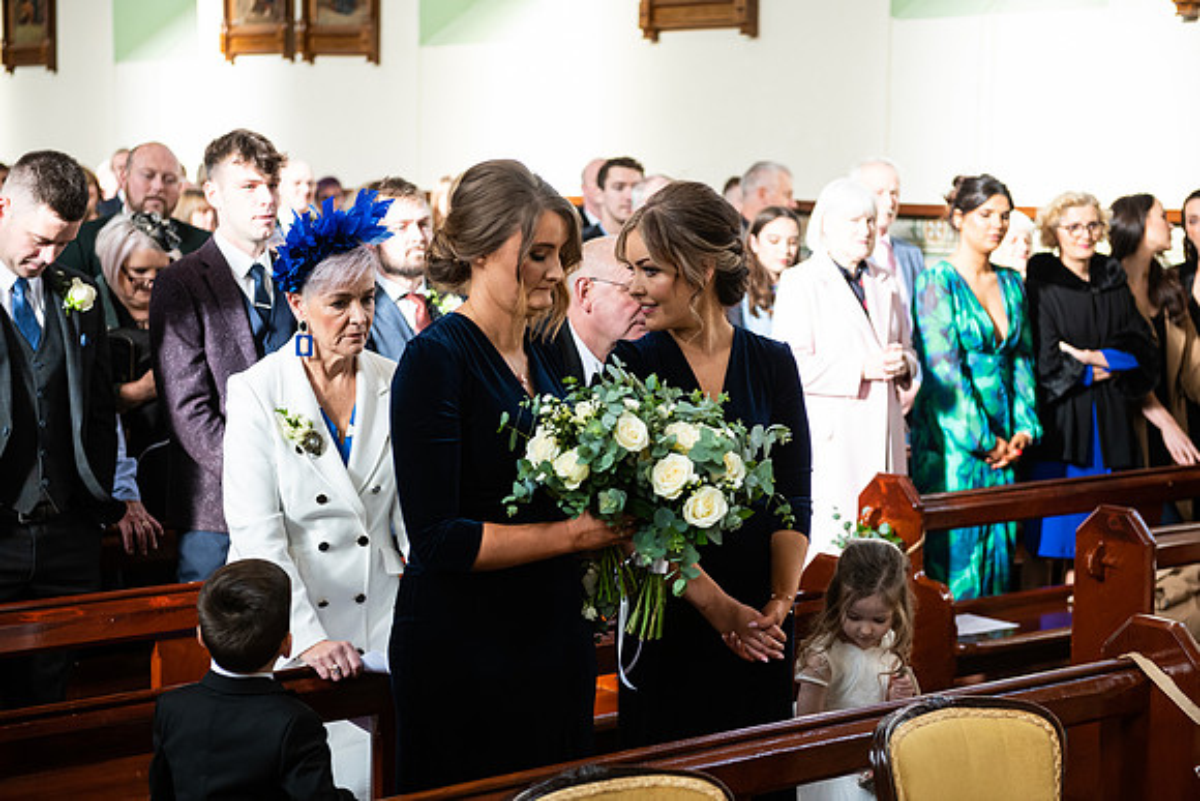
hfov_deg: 28.8
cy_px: 400
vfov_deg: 19.5
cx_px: 600
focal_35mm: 70
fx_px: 2334
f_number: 3.5
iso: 640
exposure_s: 1/160
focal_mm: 70
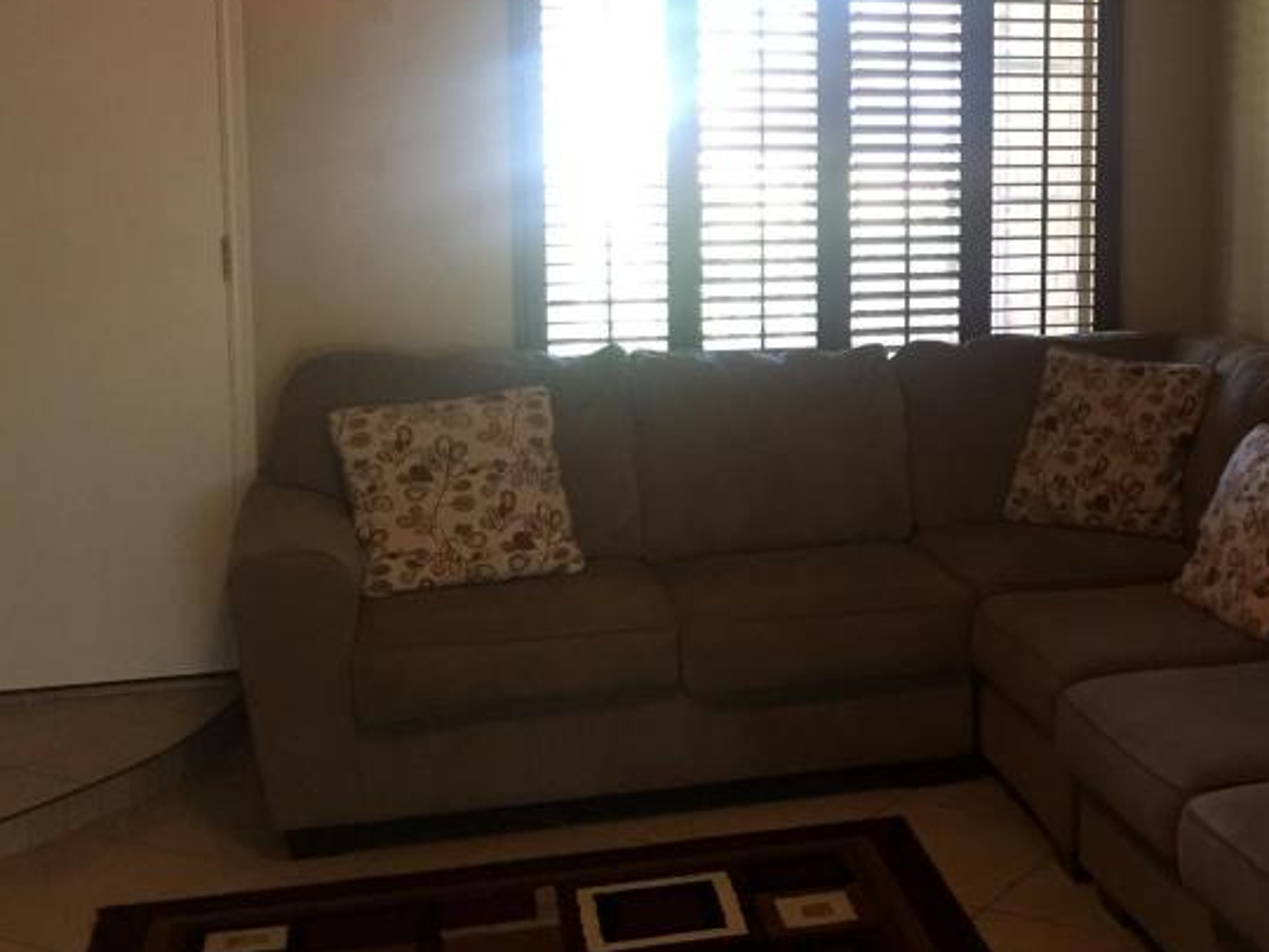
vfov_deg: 26.4
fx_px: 2016
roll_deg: -1.3
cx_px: 1144
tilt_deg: -5.2
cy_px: 303
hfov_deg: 33.1
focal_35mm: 55
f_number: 2.2
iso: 100
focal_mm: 4.15
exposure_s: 1/30
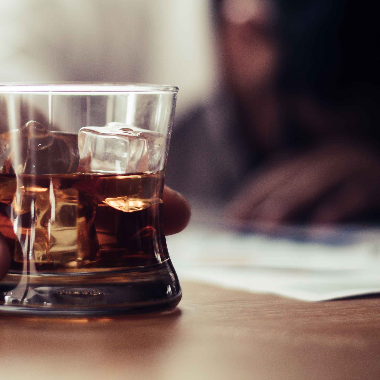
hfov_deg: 15.8
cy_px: 99
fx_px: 1366
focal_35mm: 110
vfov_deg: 15.8
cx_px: 106
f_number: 1.8
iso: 400
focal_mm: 50
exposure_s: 1/640
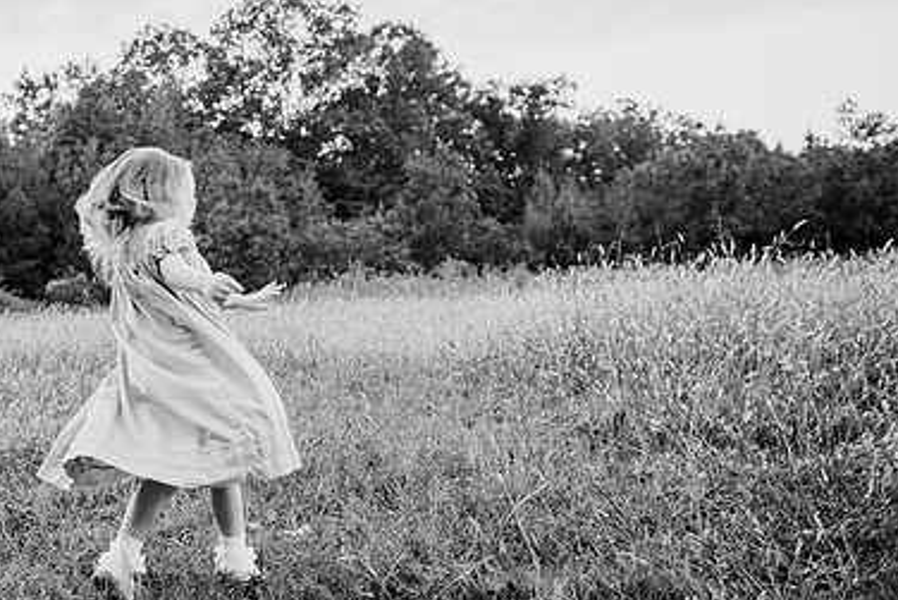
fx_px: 923
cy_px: 228
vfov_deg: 35.8
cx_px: 215
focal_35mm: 37
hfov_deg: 49.6
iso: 500
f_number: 2.8
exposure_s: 1/320
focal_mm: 24
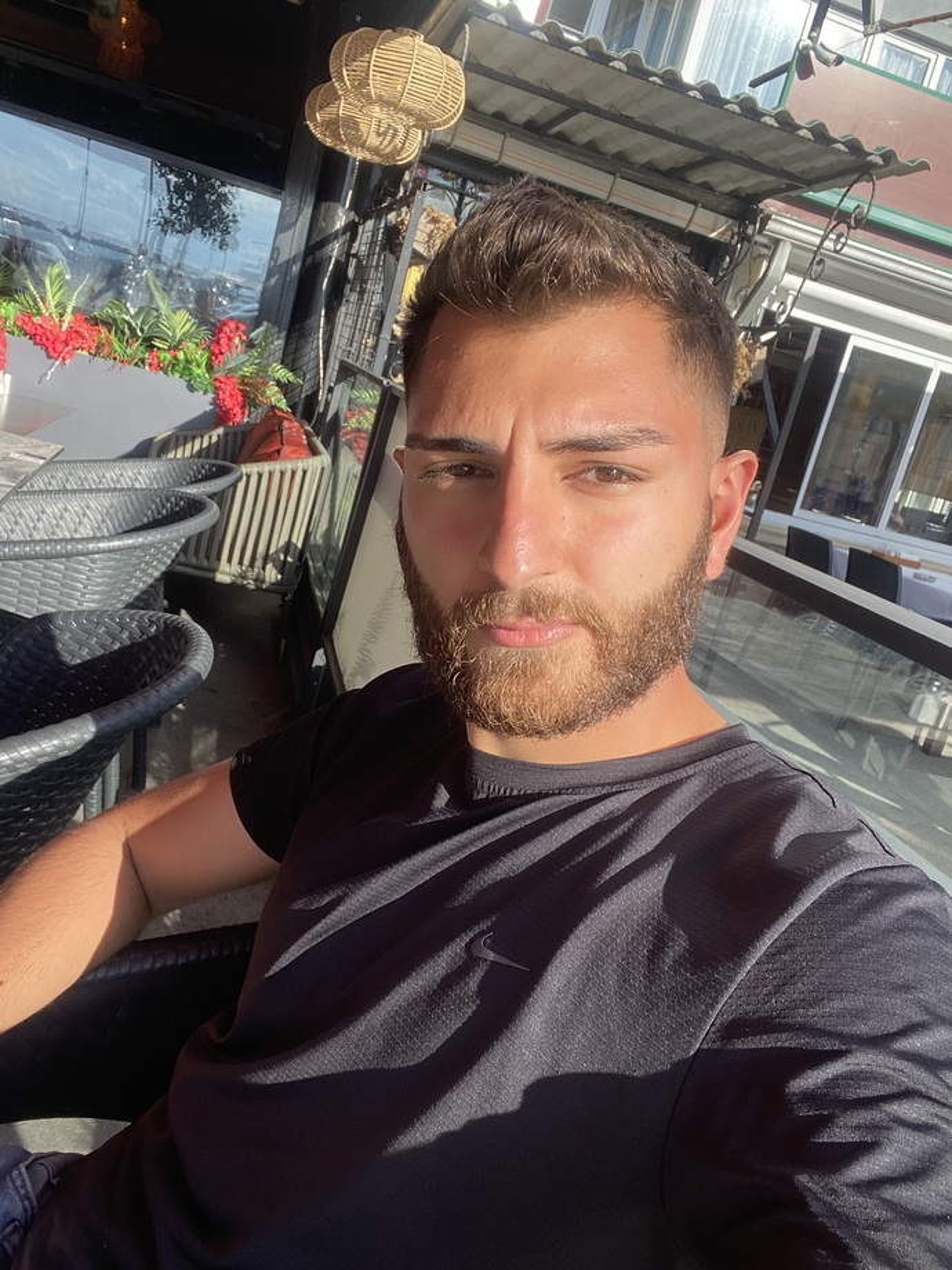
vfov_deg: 60.0
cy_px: 635
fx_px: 1100
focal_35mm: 30
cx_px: 476
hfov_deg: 46.8
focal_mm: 2.71
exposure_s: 1/478
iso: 25
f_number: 2.2
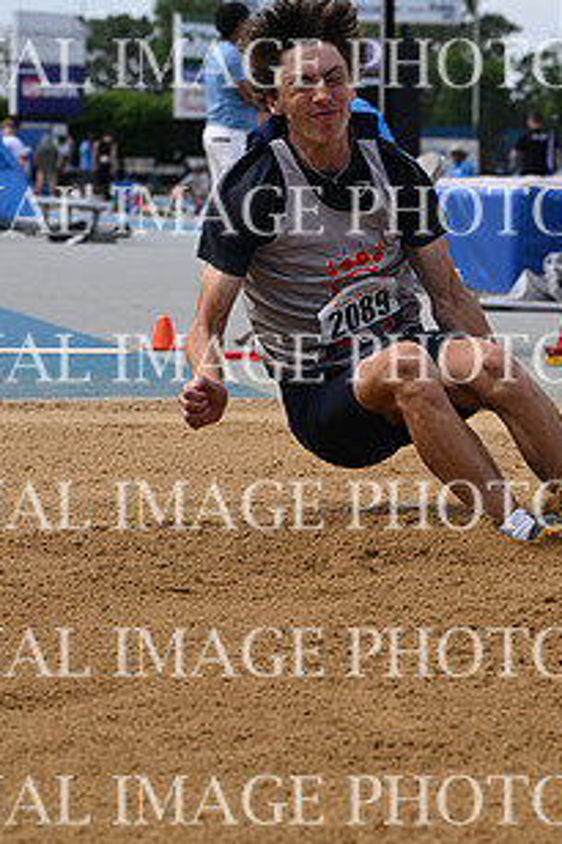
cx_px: 328
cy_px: 137
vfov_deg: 15.4
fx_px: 3094
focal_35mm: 132
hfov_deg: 10.4
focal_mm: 70
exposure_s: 1/2500
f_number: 4.5
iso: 250
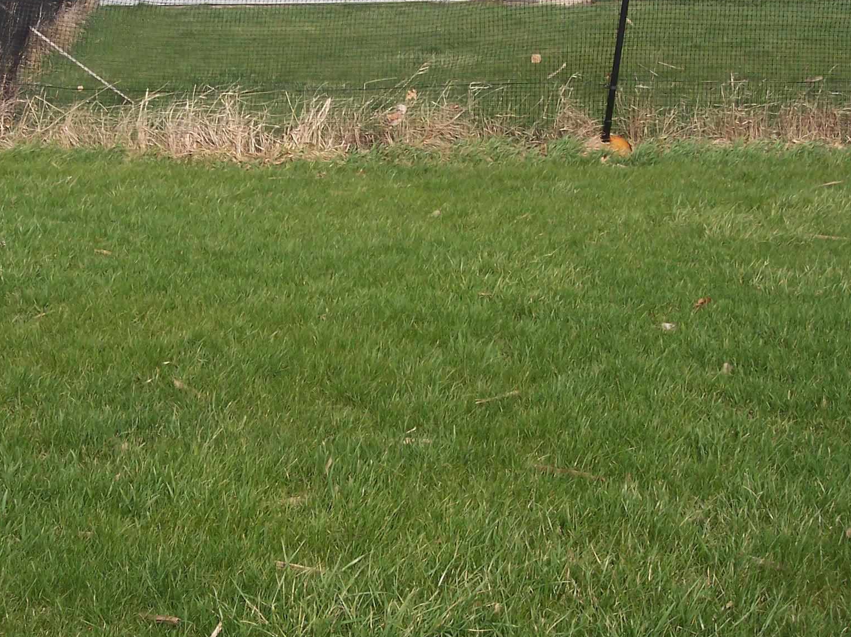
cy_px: 200
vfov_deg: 22.8
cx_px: 322
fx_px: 1572
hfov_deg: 30.2
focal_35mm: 64
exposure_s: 1/1000
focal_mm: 8
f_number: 4.8
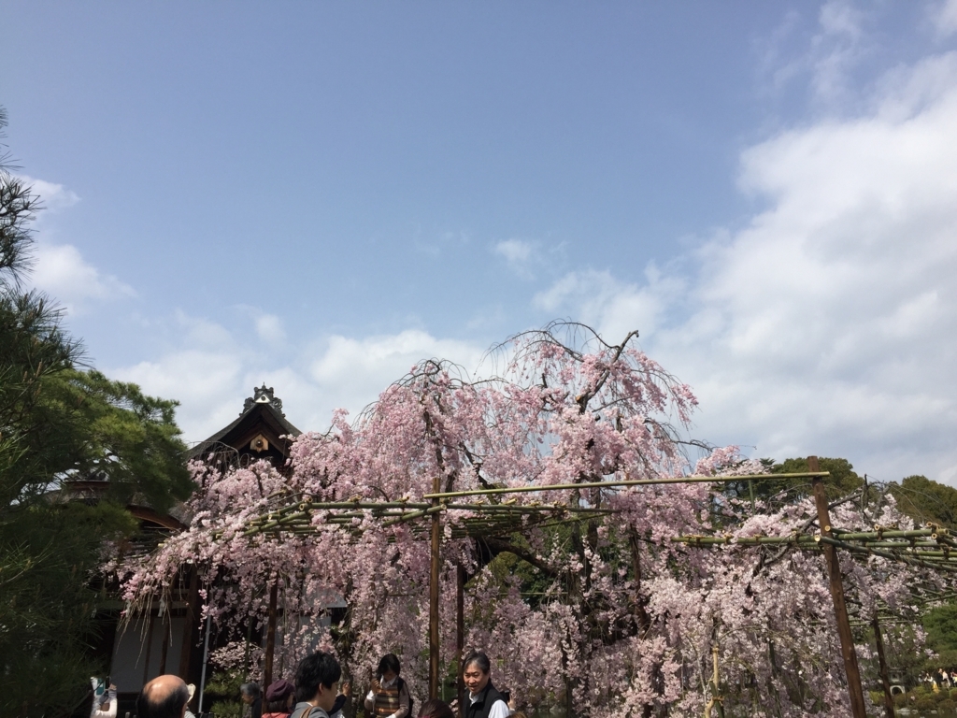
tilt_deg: +23.1
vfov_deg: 48.2
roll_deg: +0.4
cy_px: 359
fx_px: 802
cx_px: 478
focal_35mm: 29
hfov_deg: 61.7
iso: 32
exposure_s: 1/3300
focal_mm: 4.15
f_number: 2.2
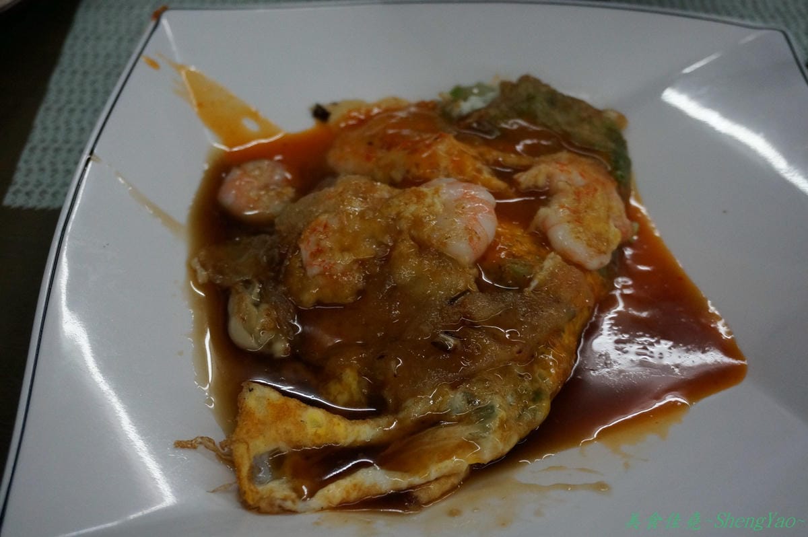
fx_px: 1144
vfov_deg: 26.4
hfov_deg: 38.9
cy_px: 268
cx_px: 404
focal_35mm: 51
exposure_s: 1/160
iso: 1600
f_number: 5
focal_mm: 34
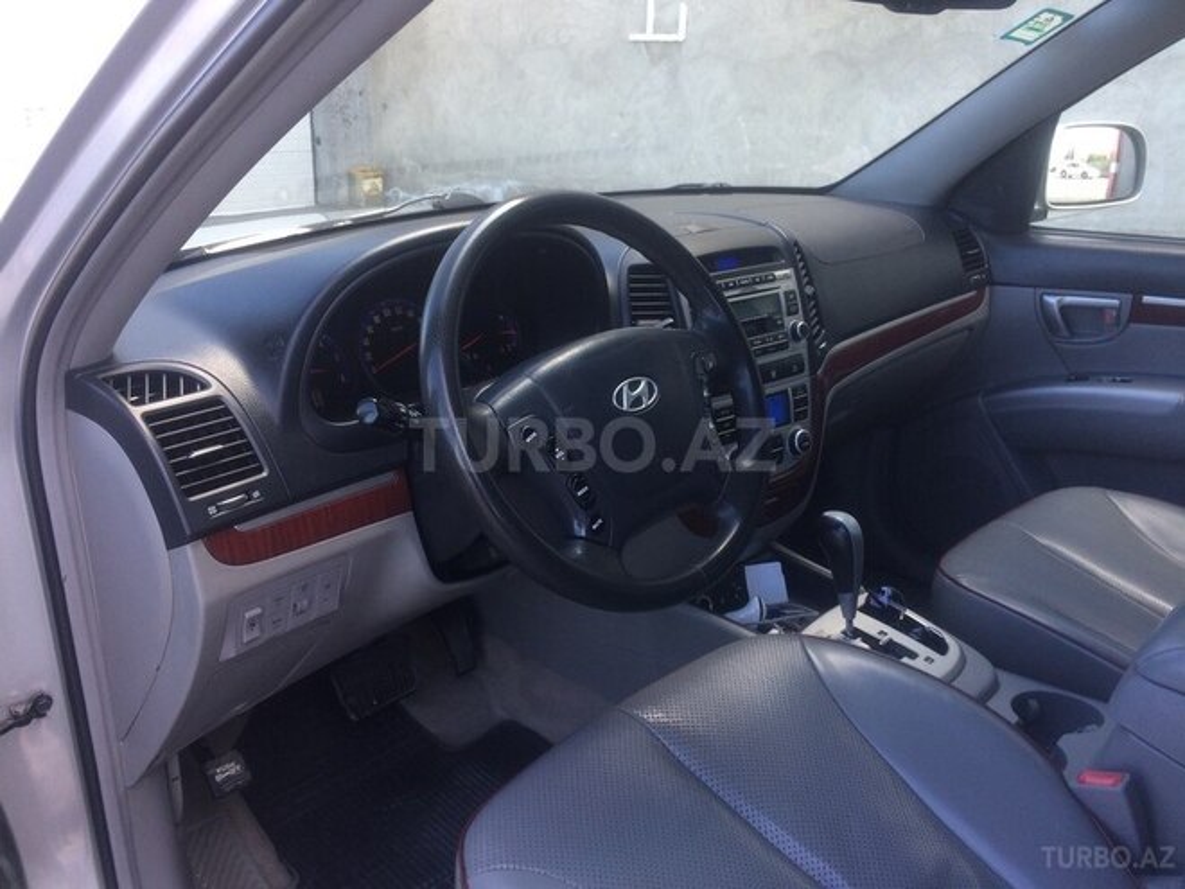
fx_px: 993
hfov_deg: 61.7
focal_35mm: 29
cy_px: 444
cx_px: 592
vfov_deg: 48.2
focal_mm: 4.15
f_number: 2.2
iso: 50
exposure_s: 1/100
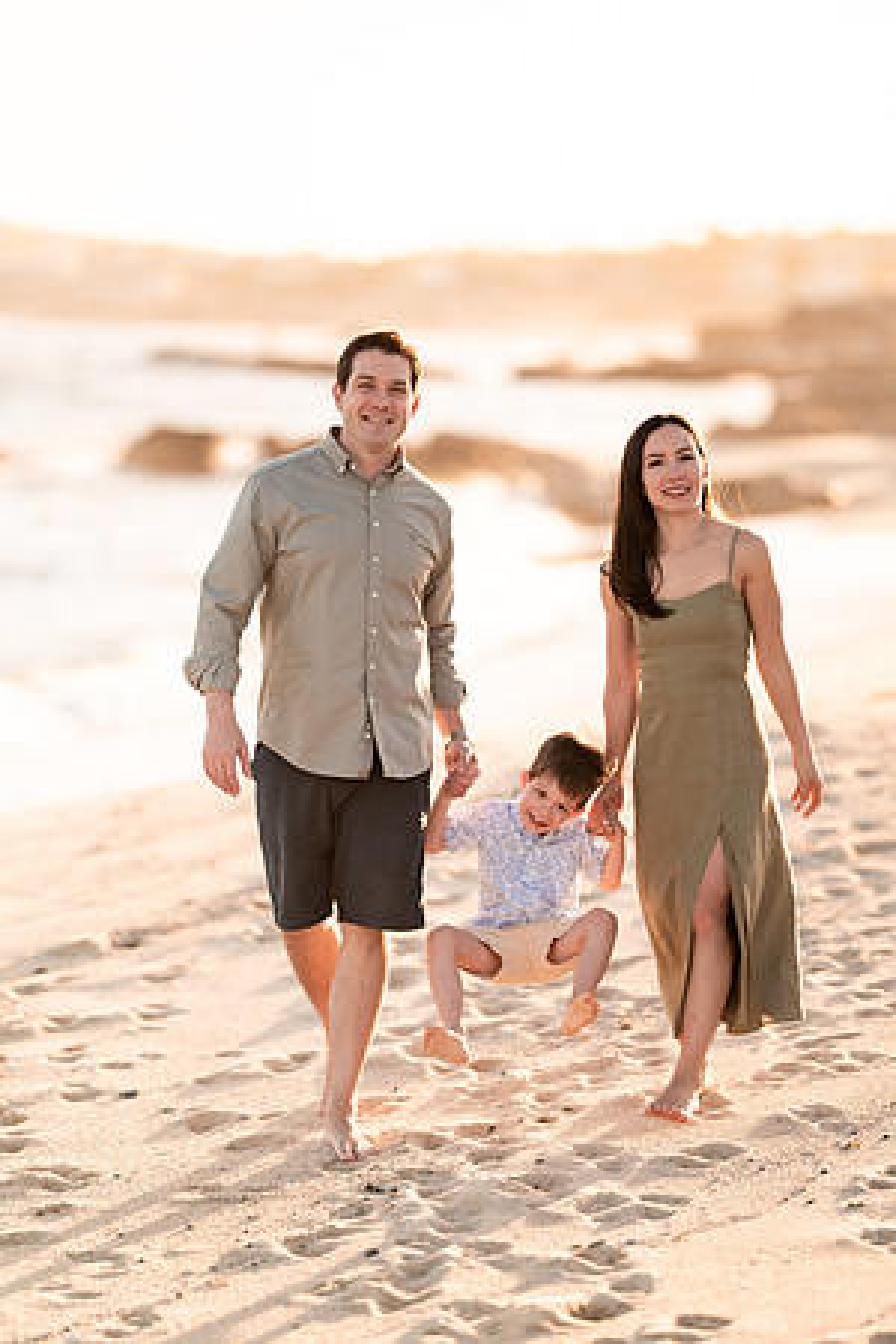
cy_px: 672
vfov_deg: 15.2
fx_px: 5040
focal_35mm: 135
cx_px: 448
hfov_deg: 10.2
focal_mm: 135
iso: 100
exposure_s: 1/2500
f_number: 1.8
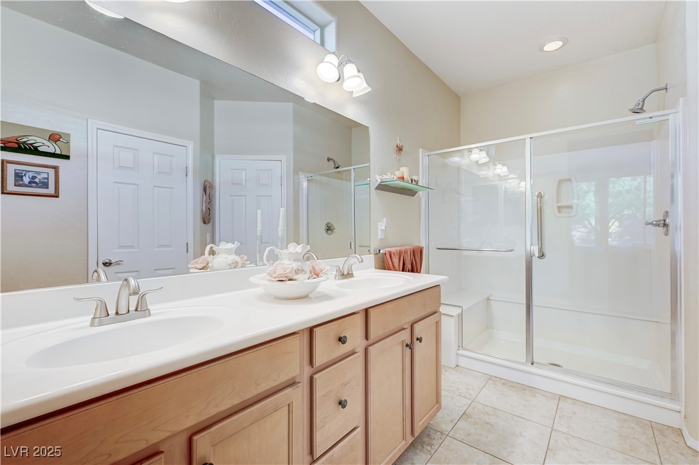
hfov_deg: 98.6
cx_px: 350
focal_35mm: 16
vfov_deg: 75.4
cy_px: 232
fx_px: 301
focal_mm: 15.5
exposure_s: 1/60
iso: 400
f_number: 7.1
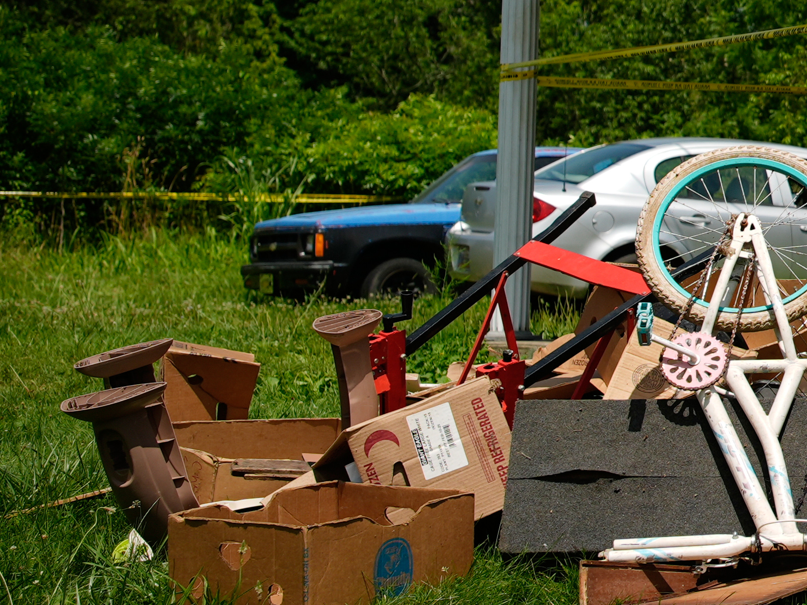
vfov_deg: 11.7
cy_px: -52
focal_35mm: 125
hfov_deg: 14.0
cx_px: 1465
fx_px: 2914
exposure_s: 1/2500
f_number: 4.5
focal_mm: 35
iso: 125
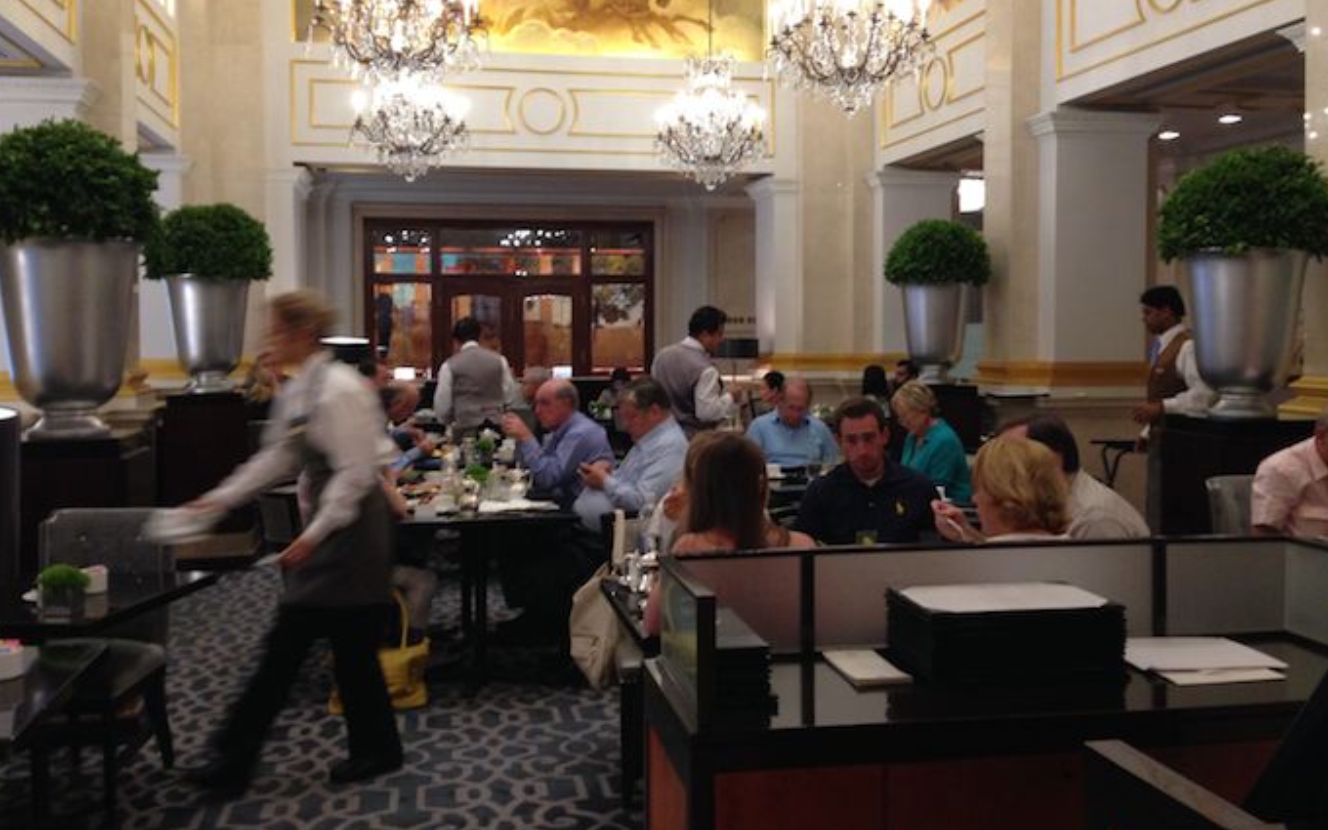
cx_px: 662
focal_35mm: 36
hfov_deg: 54.0
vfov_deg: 35.3
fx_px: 1303
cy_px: 353
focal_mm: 4.12
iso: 200
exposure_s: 1/20
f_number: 2.4
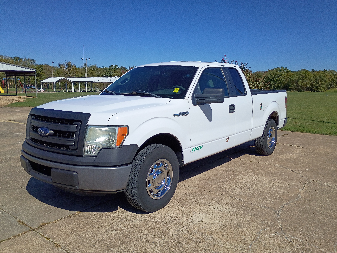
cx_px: 168
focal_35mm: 29
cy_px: 126
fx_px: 282
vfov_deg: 48.2
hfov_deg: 61.7
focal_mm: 4.27
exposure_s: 1/2865
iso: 102
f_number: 1.8
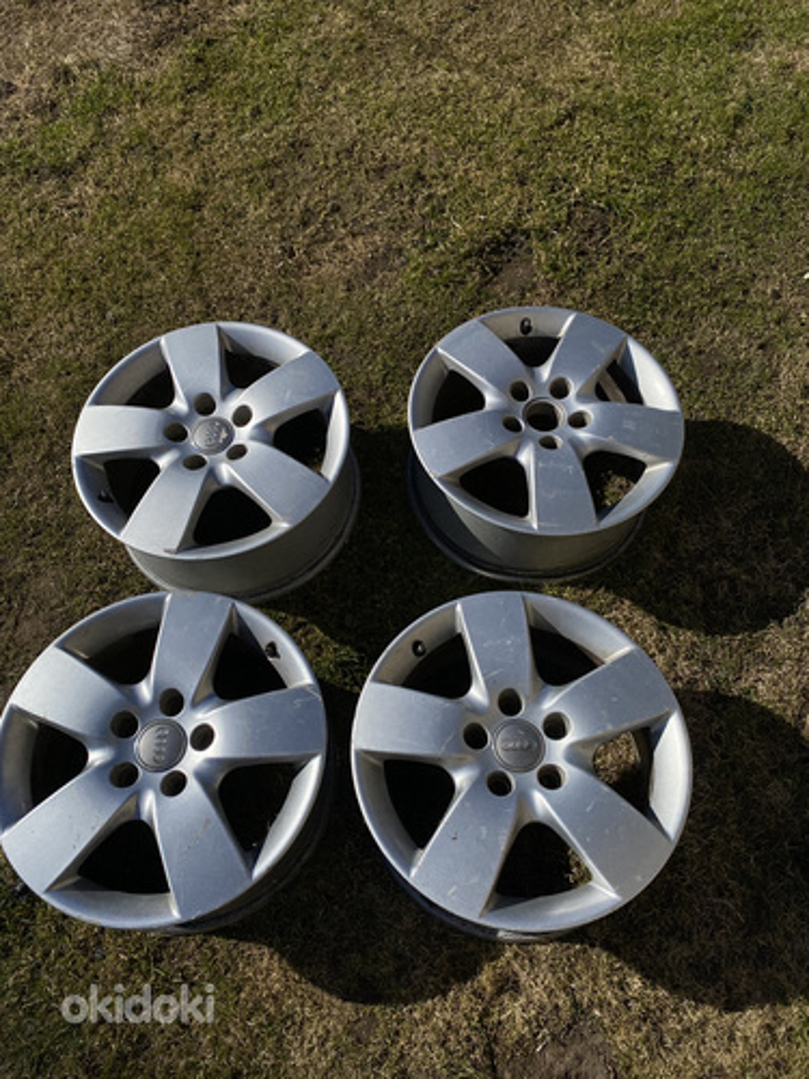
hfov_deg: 53.1
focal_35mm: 26
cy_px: 540
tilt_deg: -64.1
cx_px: 404
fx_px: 810
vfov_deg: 67.3
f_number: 1.8
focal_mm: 4.25
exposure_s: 1/6757
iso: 32
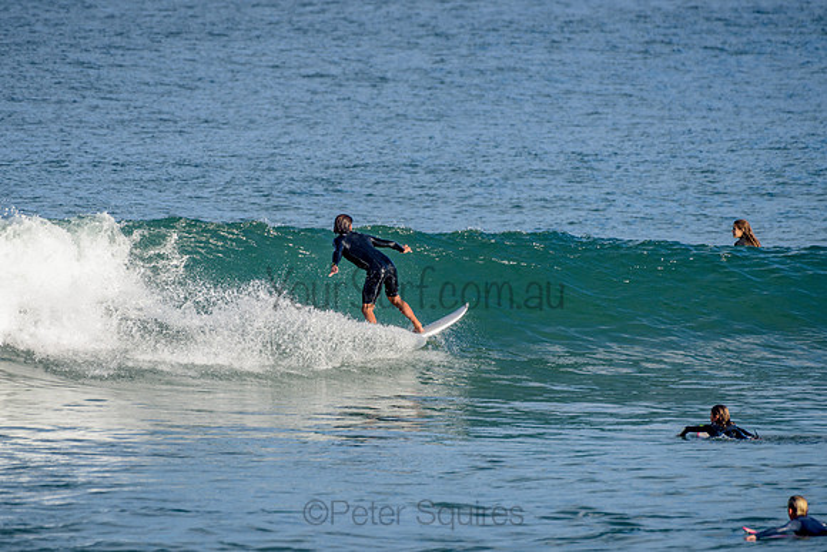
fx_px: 14063
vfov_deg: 2.2
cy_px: 276
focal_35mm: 612
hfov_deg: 3.4
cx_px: 414
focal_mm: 500
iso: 140
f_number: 5.6
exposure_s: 1/1250
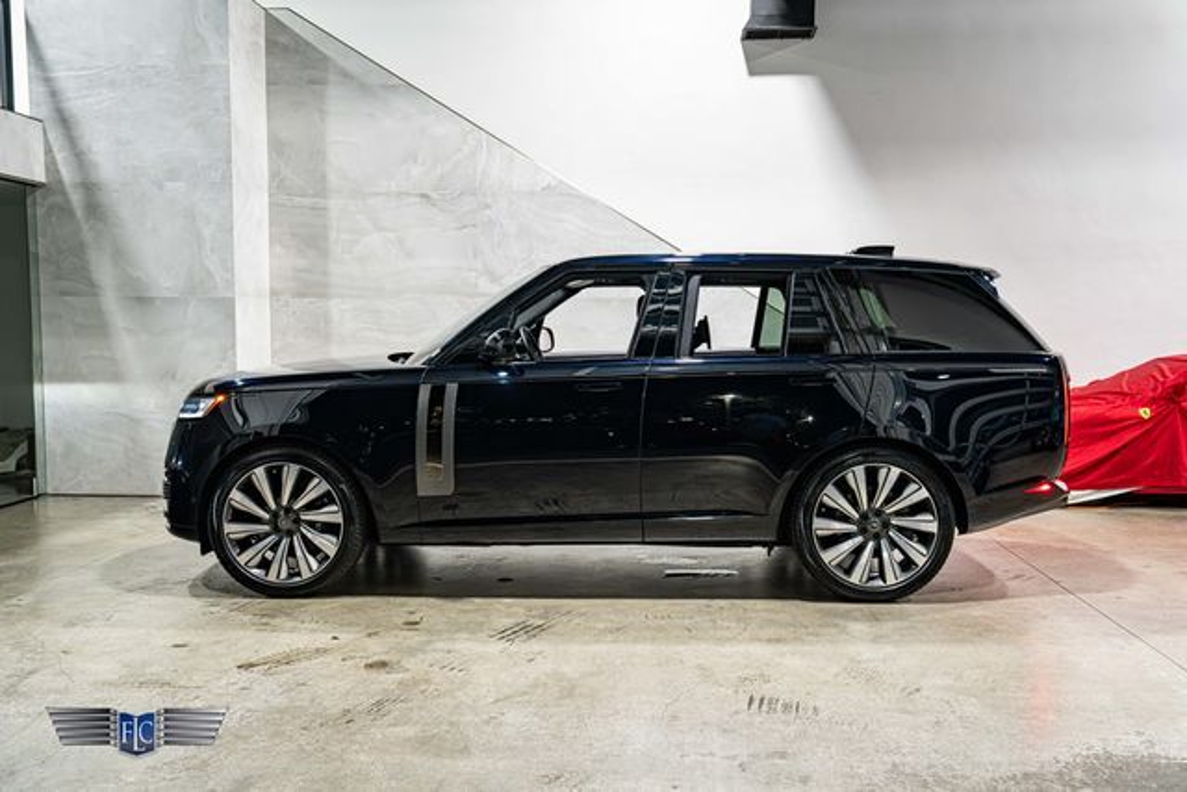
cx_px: 594
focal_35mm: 34
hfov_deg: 55.8
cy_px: 396
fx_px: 1121
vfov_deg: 38.9
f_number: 4
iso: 1600
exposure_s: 1/50
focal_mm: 34
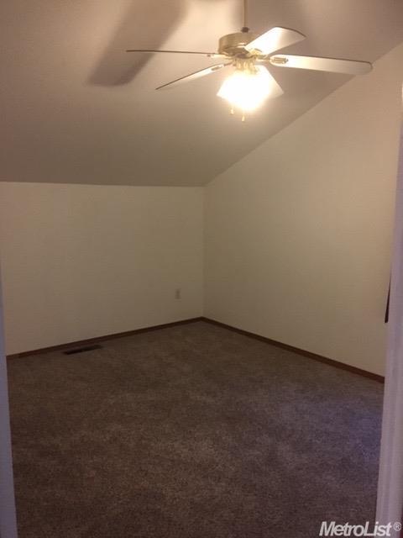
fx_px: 450
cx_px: 202
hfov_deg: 48.2
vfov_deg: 61.7
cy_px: 269
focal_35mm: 29
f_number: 2.2
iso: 250
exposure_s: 1/15
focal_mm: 4.15
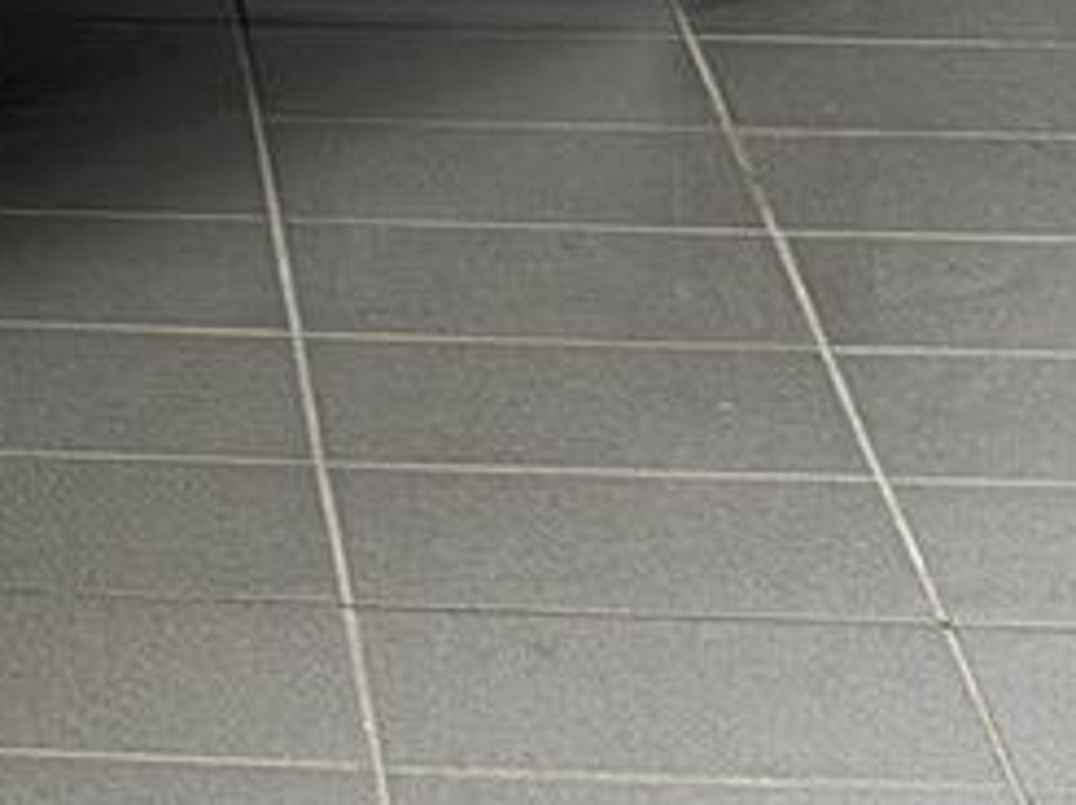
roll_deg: +0.9
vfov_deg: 5.1
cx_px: -1535
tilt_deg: -3.5
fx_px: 8726
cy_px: -1229
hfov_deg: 6.7
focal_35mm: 281
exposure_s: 1/50
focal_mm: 6.76
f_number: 1.78
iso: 64
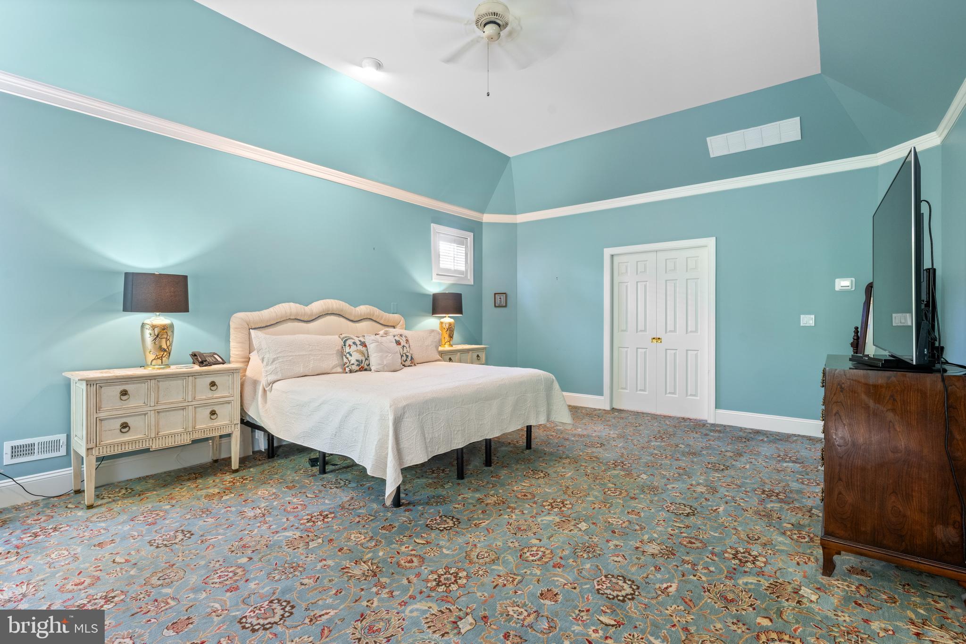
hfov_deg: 95.0
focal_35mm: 16
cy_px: 322
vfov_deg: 72.0
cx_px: 483
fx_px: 443
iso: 640
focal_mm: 16.5
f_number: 8
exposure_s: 1/2
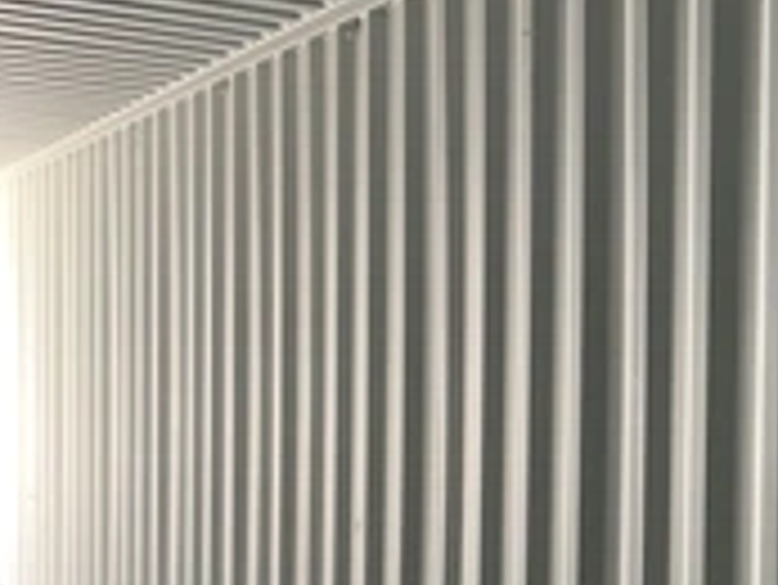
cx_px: 791
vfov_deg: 21.8
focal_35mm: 67
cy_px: 410
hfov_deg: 27.2
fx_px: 1507
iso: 100
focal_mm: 3
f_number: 1.8
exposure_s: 1/60
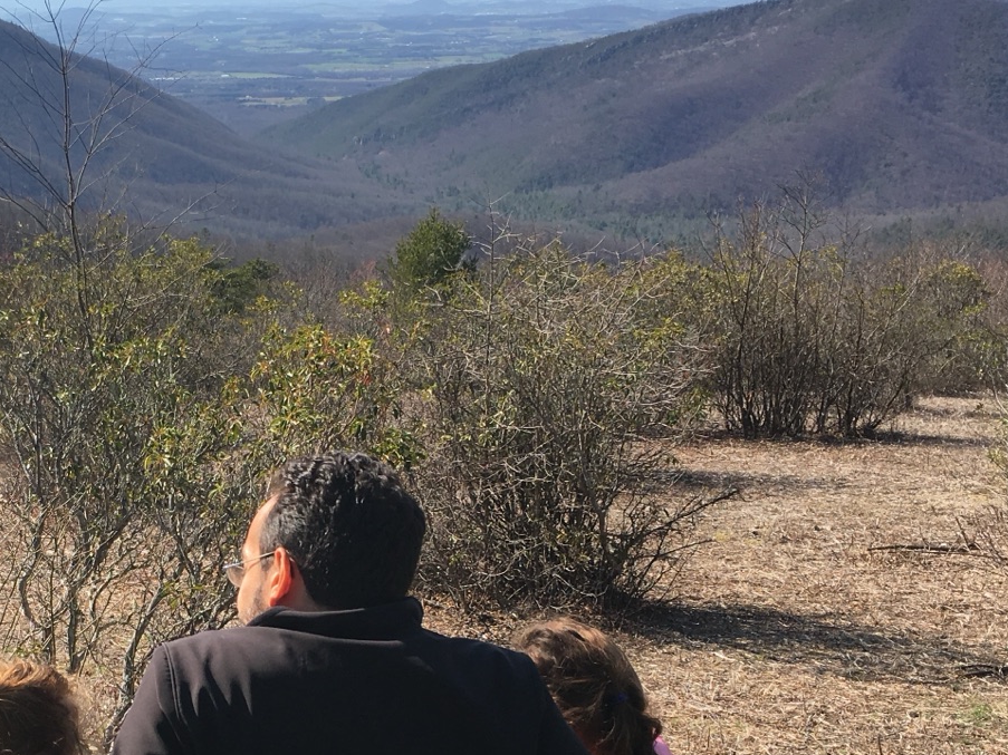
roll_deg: +0.0
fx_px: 1776
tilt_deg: -19.2
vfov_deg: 23.6
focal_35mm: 61
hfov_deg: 30.9
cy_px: 616
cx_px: 196
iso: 25
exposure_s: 1/916
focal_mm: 4.15
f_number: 2.2
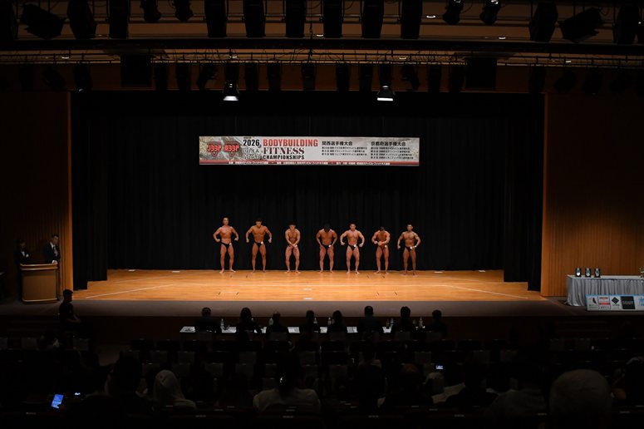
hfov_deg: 46.4
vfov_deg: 31.9
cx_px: 322
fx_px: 751
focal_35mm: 42
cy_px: 214
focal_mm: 28
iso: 3200
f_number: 5.6
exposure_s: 1/400
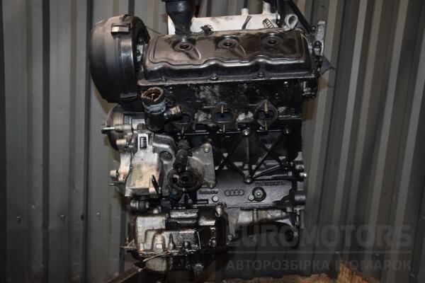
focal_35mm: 36
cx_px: 212
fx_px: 425
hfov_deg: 53.1
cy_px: 142
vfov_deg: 36.9
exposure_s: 1/60
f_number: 5
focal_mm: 24
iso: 800
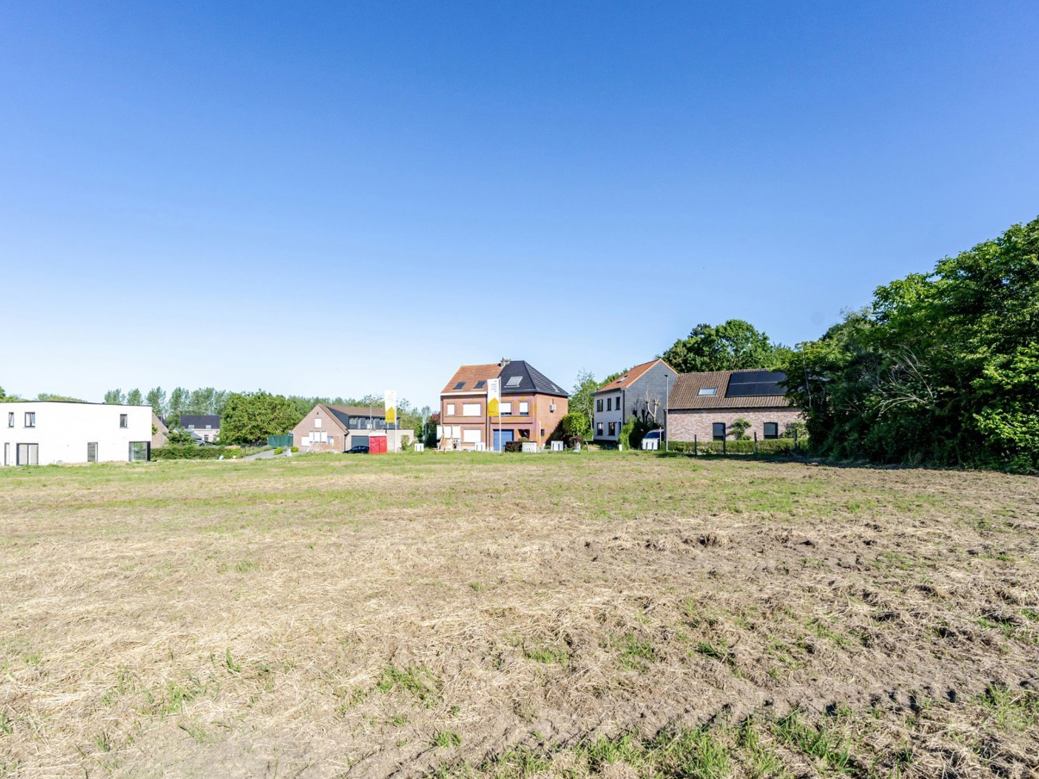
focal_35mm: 16
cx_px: 502
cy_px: 391
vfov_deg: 78.1
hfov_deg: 94.5
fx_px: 480
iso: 250
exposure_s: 1/1600
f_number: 9
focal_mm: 14
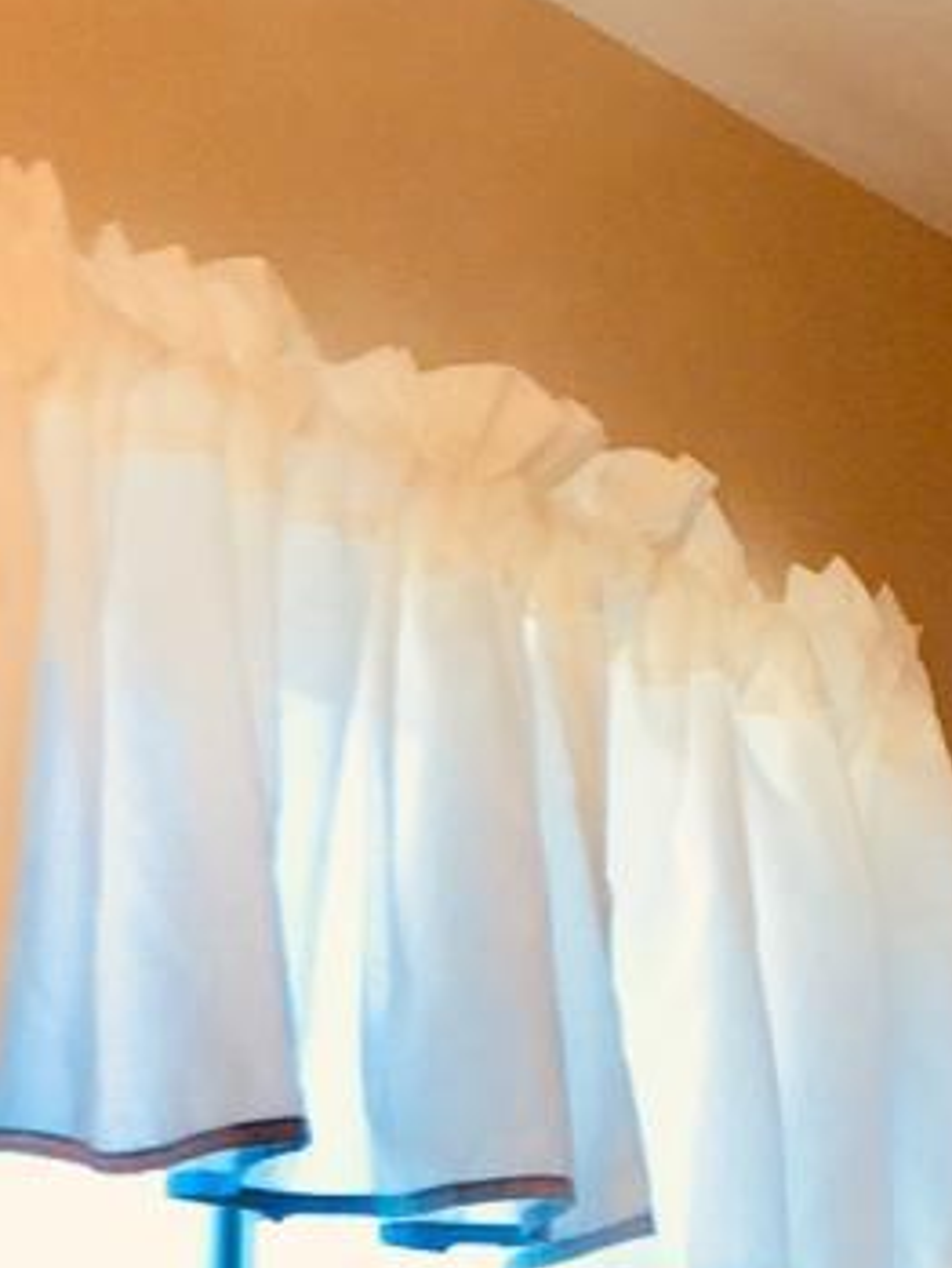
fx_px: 6083
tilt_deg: -0.9
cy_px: 2027
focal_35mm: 166
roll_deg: -1.1
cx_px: 44
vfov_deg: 11.3
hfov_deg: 8.9
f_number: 2.2
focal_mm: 4.15
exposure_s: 1/60
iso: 40
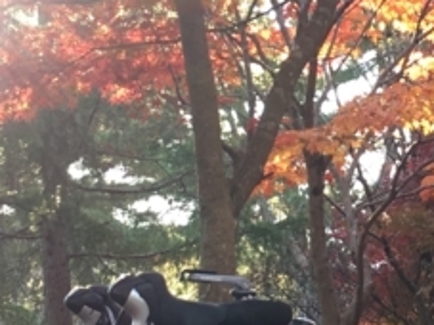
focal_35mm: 131
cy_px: 88
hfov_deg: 14.9
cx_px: 409
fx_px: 1642
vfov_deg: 11.3
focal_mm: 4.15
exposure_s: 1/60
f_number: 2.2
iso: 25
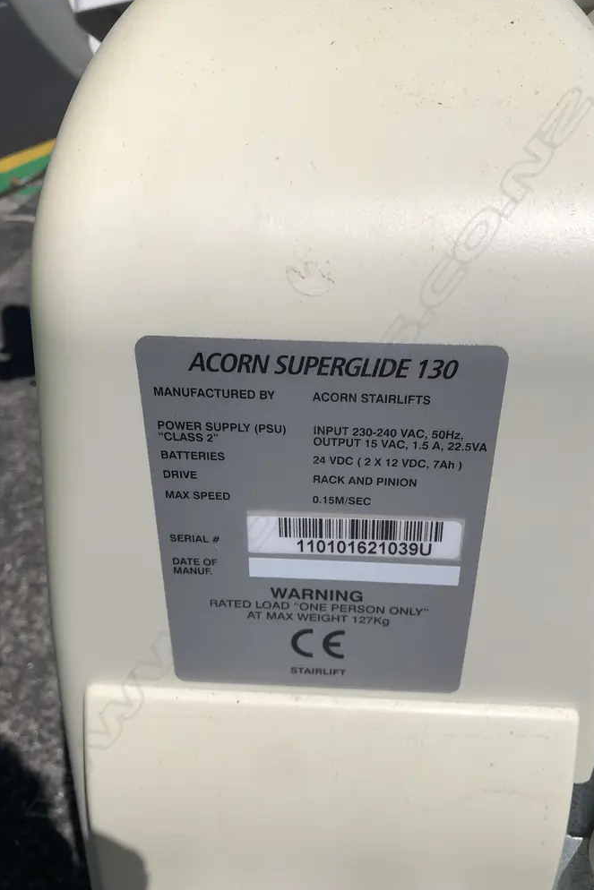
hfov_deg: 43.6
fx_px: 742
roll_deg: -1.2
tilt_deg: -33.7
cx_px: 314
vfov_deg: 61.9
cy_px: 453
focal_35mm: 30
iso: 20
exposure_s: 1/6897
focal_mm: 4
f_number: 1.8
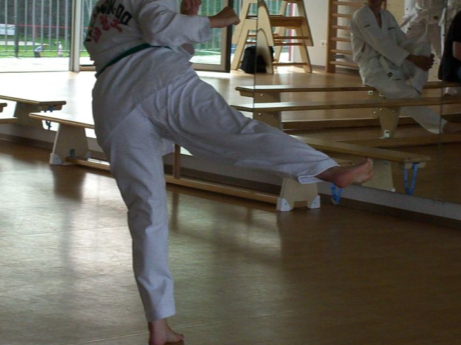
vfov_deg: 10.9
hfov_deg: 14.5
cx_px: 287
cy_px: 133
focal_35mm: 136
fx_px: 1811
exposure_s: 1/800
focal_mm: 19.7
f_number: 4.8
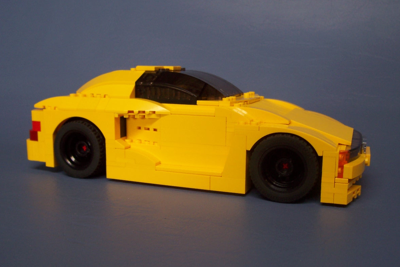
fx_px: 433
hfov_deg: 49.6
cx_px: 198
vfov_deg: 34.2
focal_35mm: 39
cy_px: 138
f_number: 2.8
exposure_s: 1/45
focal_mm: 5.6
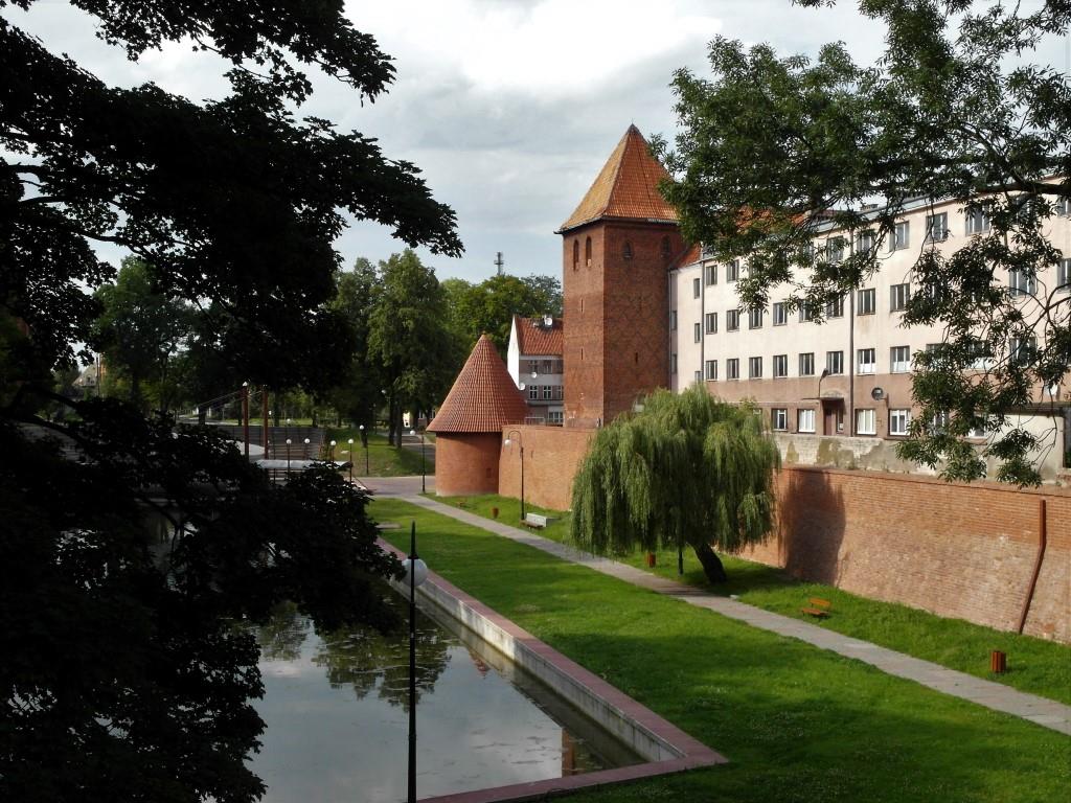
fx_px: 1299
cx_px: 536
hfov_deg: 44.8
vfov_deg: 34.3
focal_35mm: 42
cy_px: 402
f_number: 4.9
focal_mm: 9.1
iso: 200
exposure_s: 1/750
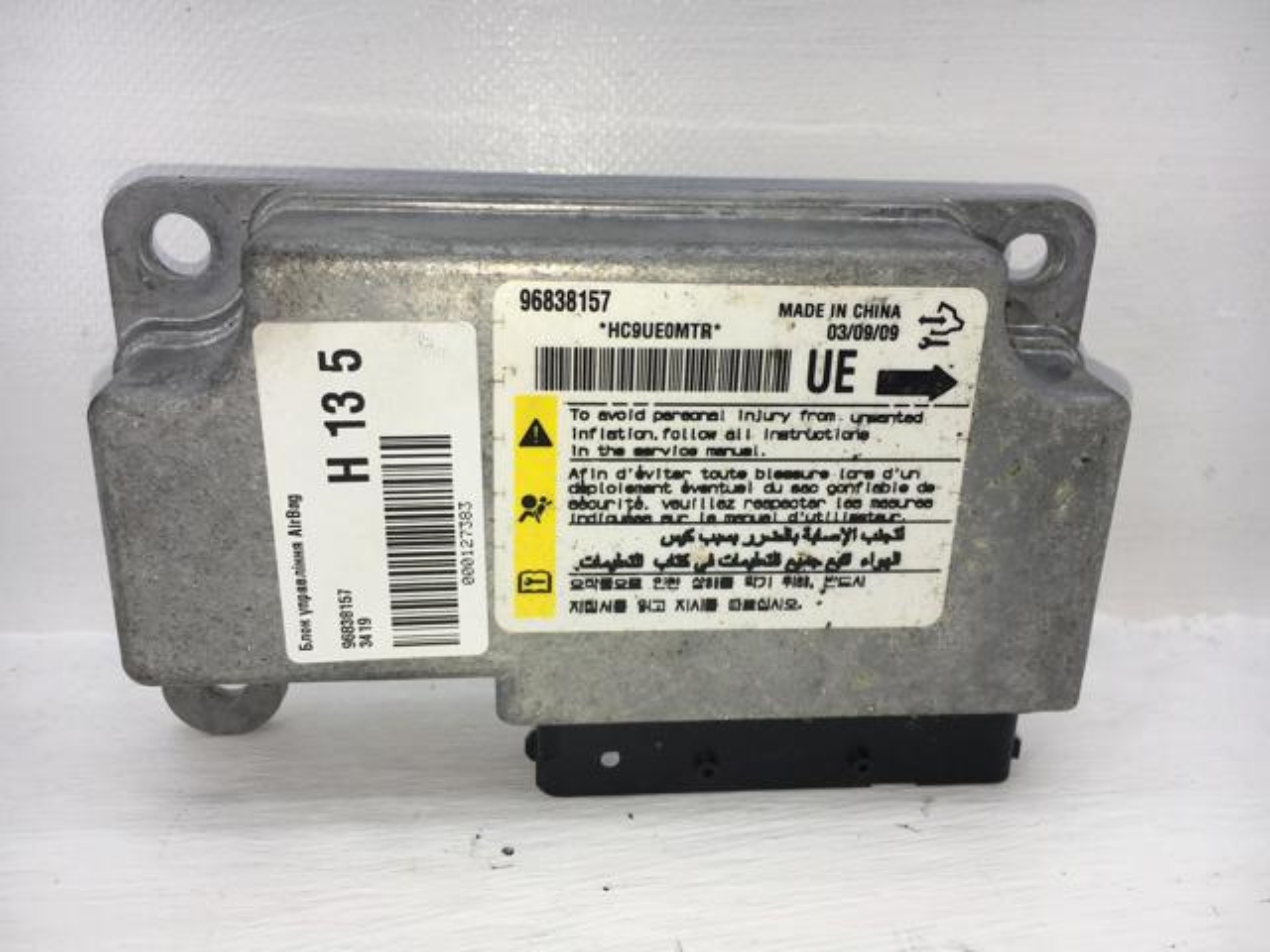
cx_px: 635
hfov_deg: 61.7
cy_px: 476
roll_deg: -0.9
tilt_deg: -15.8
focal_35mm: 29
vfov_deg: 48.2
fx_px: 1064
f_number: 2.2
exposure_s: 1/390
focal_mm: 4.15
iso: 25
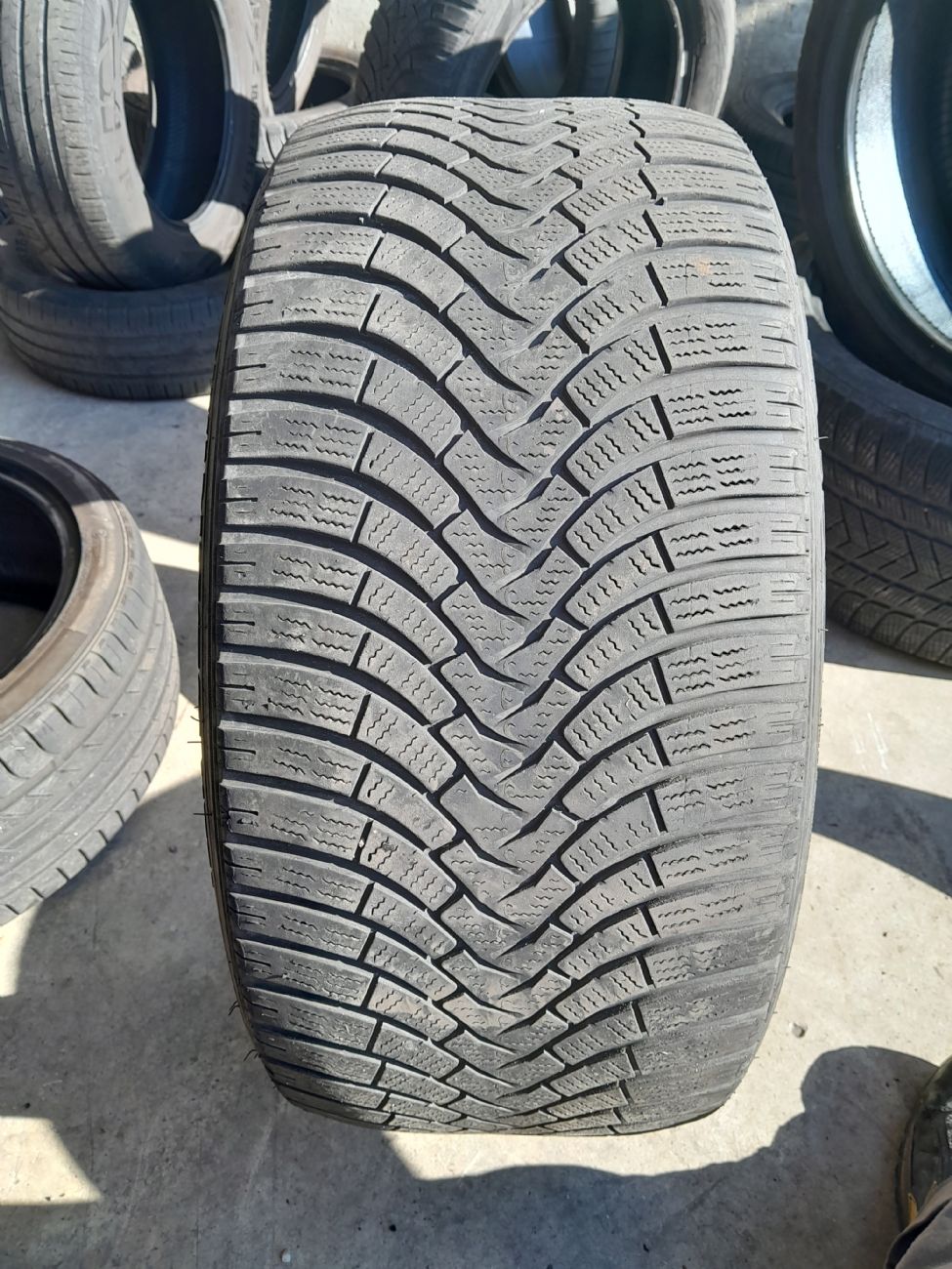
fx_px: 953
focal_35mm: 26
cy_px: 634
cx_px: 476
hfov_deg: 53.1
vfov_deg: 67.3
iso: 40
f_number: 1.8
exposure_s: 1/100
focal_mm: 3.98
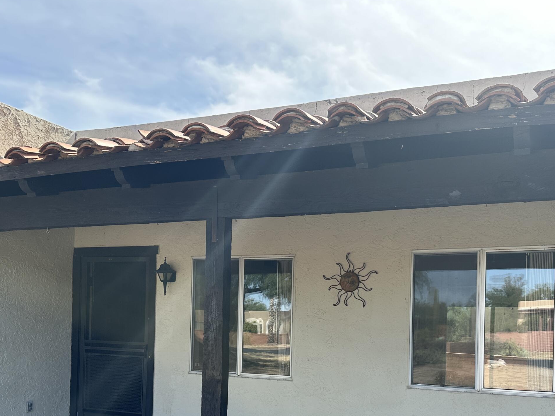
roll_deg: -1.5
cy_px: 321
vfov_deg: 36.7
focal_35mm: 38
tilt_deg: +0.9
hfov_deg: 49.0
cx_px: 287
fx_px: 609
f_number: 1.78
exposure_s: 1/1664
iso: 80
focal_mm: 6.86
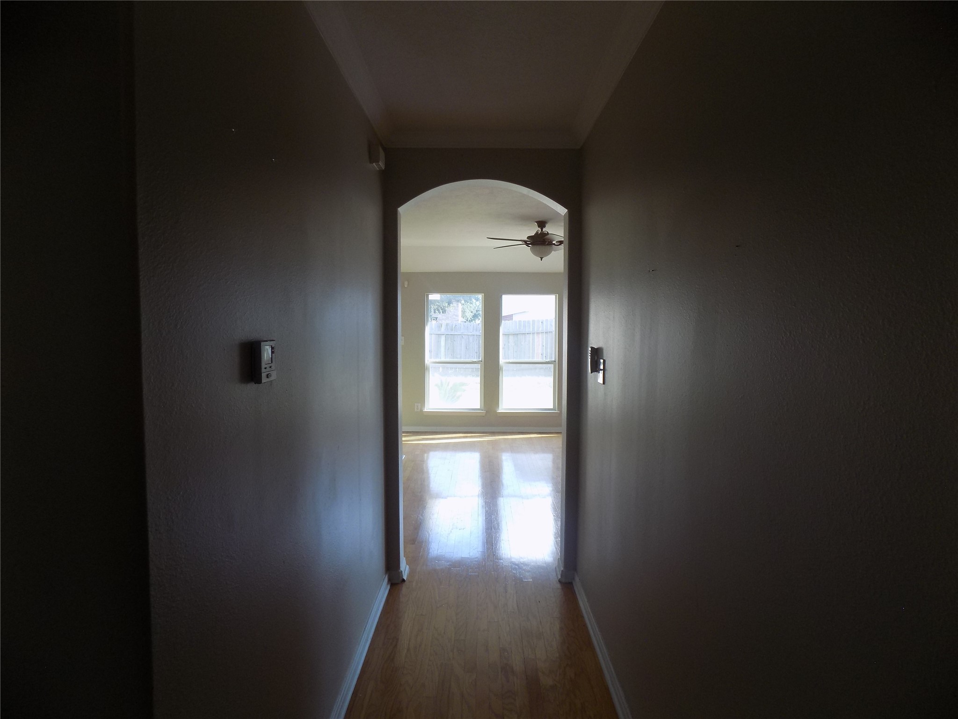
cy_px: 360
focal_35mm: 23
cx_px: 479
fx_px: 637
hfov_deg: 73.9
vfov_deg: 58.9
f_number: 3.1
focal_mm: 4
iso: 80
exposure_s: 1/50
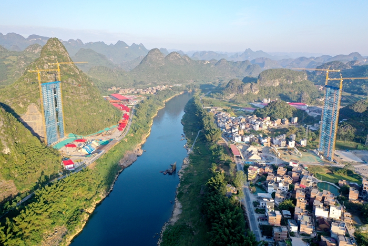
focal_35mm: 28
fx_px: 286
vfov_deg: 46.4
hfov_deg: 65.5
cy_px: 123
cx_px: 184
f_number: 2.8
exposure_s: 1/800
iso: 100
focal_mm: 10.26
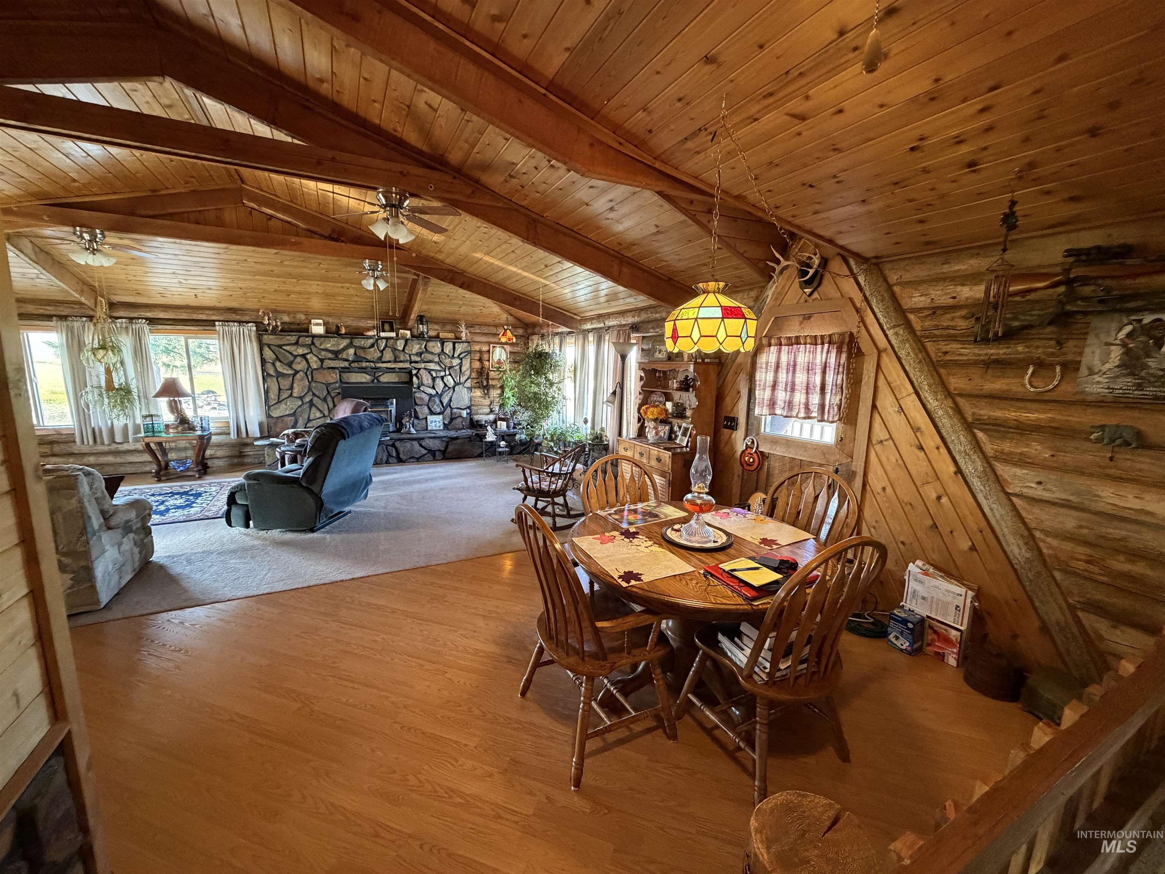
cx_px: 582
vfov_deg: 85.7
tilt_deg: -8.7
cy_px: 437
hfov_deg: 102.1
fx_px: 471
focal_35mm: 14
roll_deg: -1.1
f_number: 2.2
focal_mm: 2.22
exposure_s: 1/60
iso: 640
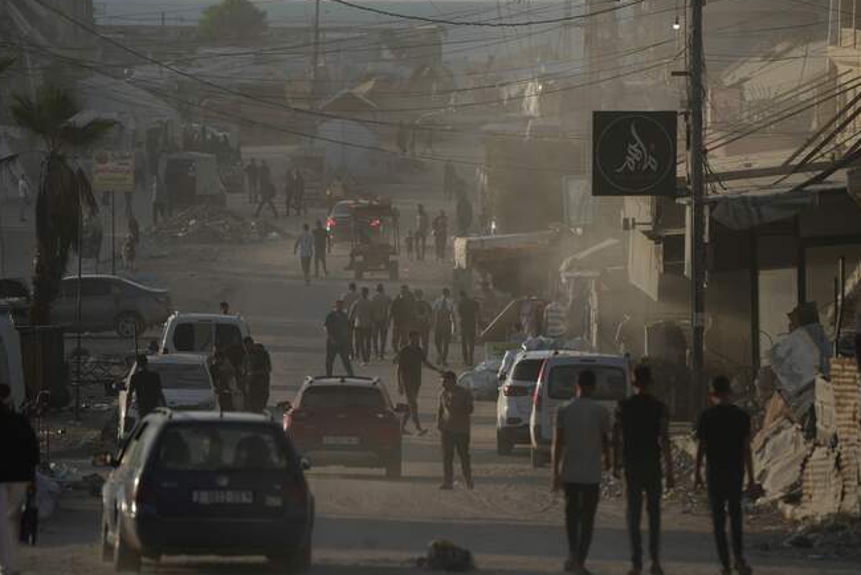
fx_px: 8422
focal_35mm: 352
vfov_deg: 3.9
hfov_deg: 5.9
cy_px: 292
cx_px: 450
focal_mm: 327
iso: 320
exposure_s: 1/3200
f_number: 5.6
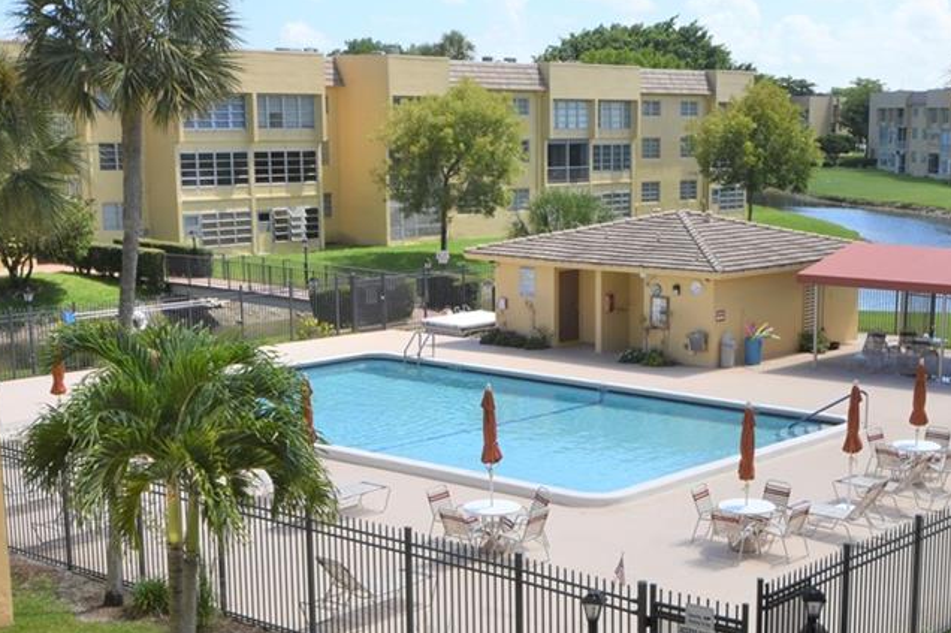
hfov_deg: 34.2
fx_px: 1531
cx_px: 625
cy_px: 429
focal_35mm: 58
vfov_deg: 23.2
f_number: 10
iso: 200
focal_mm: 24
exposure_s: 1/250
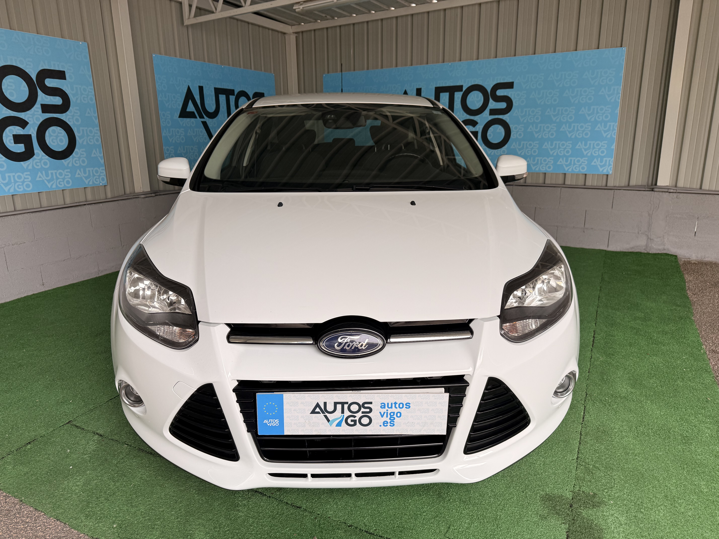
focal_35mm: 24
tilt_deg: -14.2
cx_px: 360
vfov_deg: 56.8
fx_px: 498
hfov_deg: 71.6
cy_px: 270
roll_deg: +1.4
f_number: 1.78
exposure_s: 1/563
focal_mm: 6.76
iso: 80
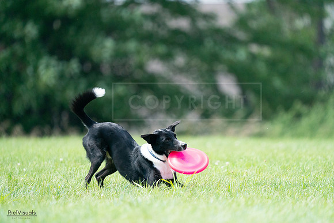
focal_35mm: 600
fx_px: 5568
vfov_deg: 2.3
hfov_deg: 3.4
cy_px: 112
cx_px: 167
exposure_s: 1/4000
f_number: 6.3
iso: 3200
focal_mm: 600
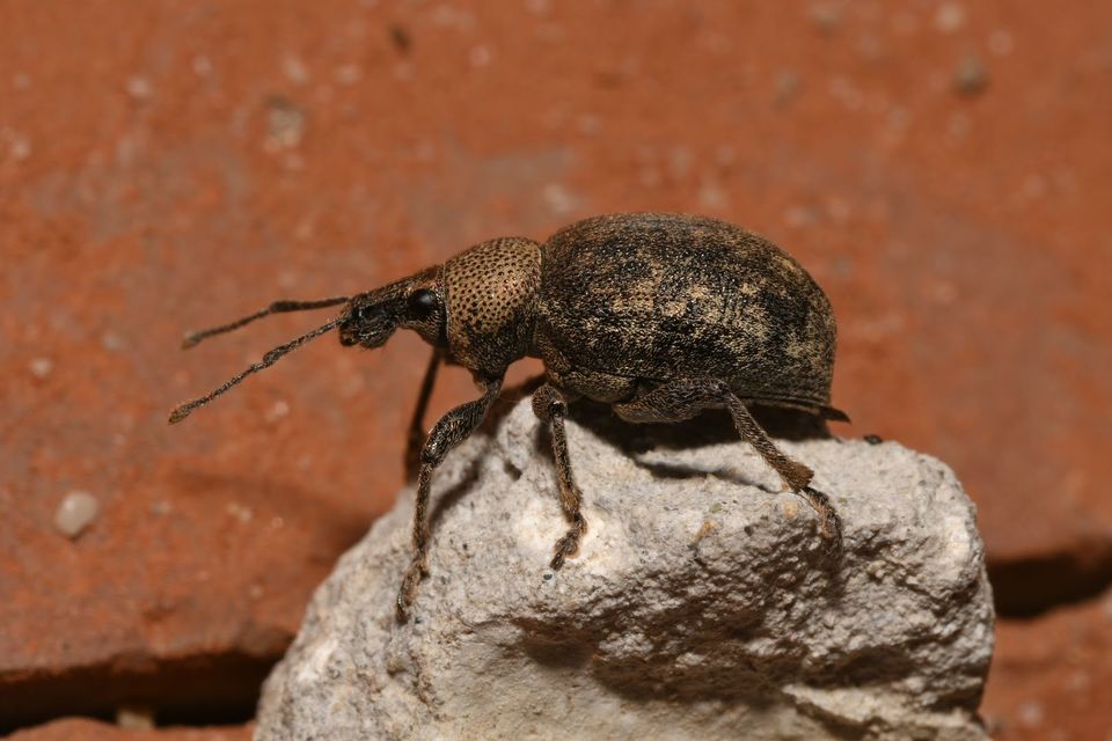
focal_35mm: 158
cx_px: 556
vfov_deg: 8.7
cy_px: 370
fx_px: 4865
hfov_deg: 13.0
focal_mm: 105
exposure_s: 1/60
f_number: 32
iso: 100
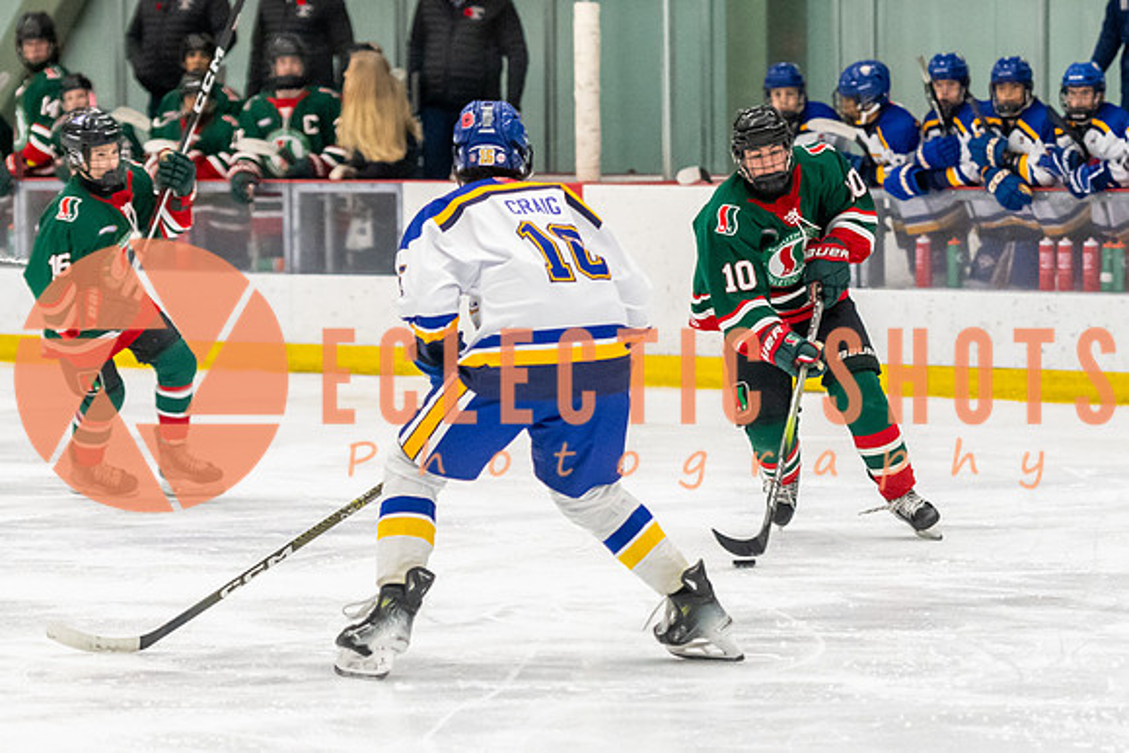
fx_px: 7082
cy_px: 414
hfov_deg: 9.1
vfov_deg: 6.1
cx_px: 775
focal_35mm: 226
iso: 3200
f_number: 2.8
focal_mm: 102
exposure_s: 1/800
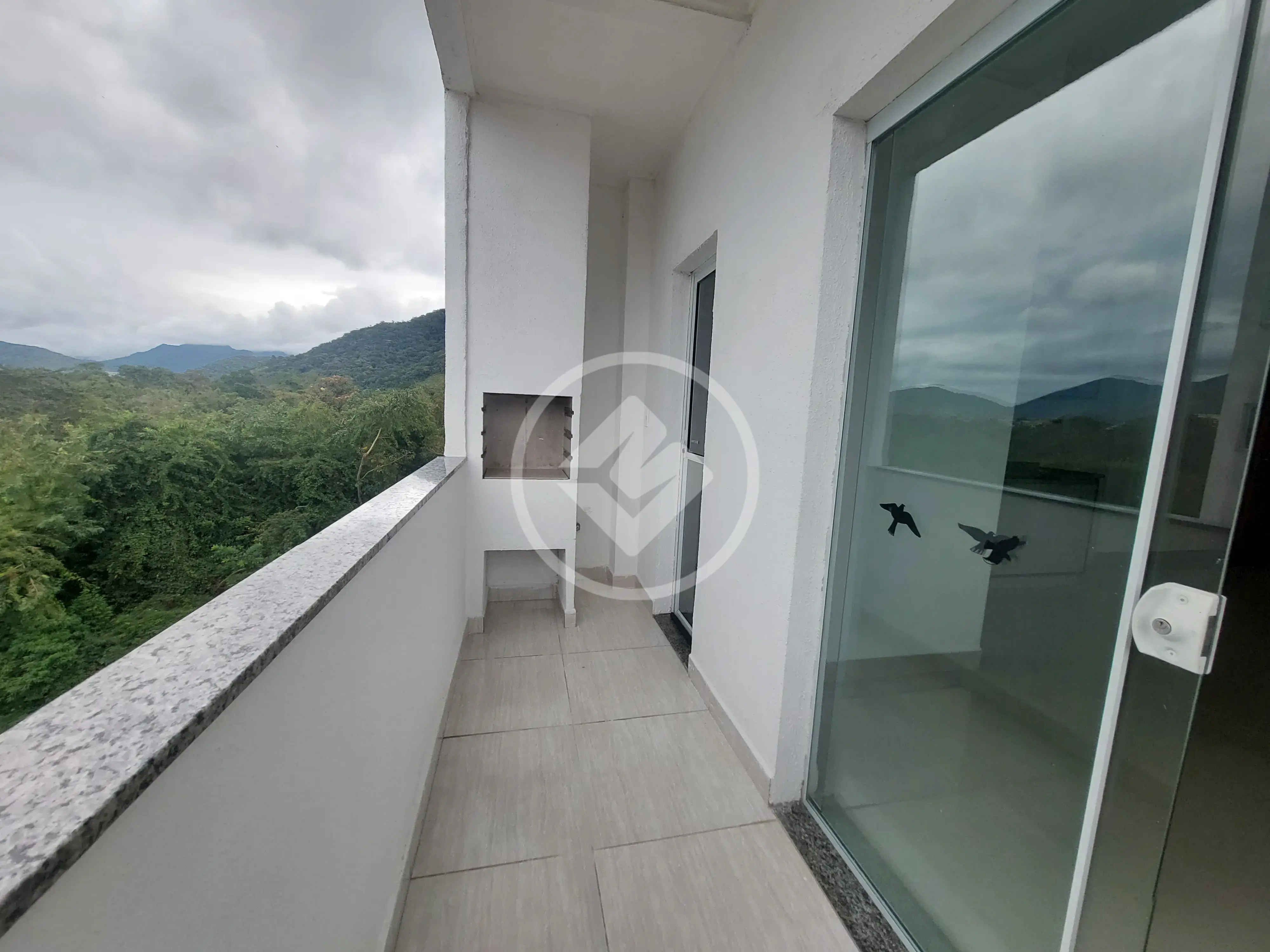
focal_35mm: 13
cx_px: 635
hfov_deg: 106.2
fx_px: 477
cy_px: 476
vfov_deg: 89.9
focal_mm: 1.74
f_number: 2.2
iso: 40
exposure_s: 1/230
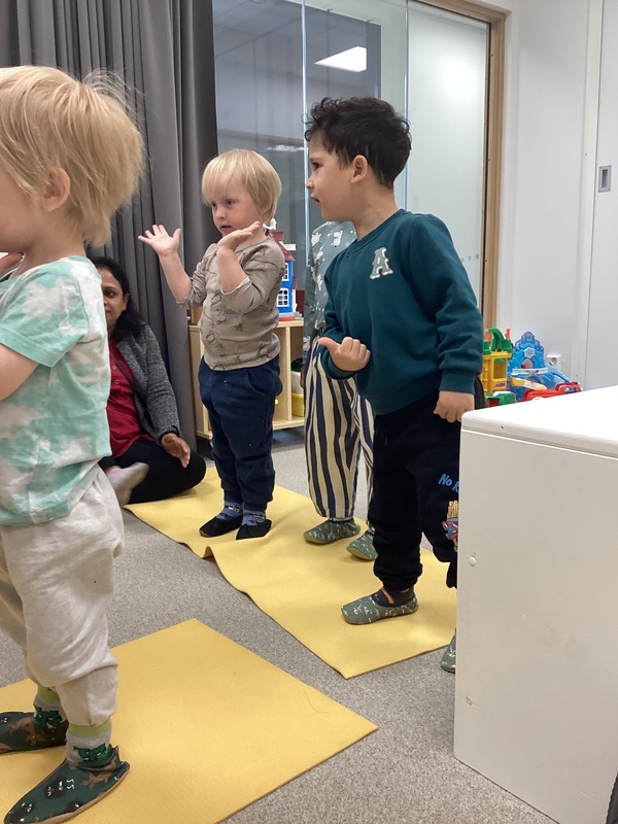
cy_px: 412
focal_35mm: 31
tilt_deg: -10.0
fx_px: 738
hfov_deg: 45.4
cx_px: 309
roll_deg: +0.6
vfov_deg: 58.4
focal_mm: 3.3
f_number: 2.4
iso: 125
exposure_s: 1/50
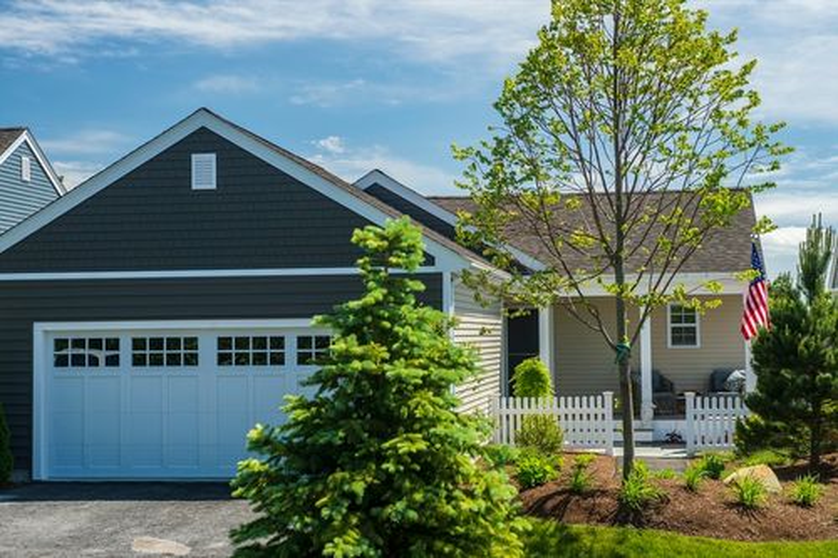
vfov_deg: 22.6
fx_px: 1396
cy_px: 279
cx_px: 419
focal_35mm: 60
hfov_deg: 33.4
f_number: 7.1
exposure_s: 1/125
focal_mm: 60
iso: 100
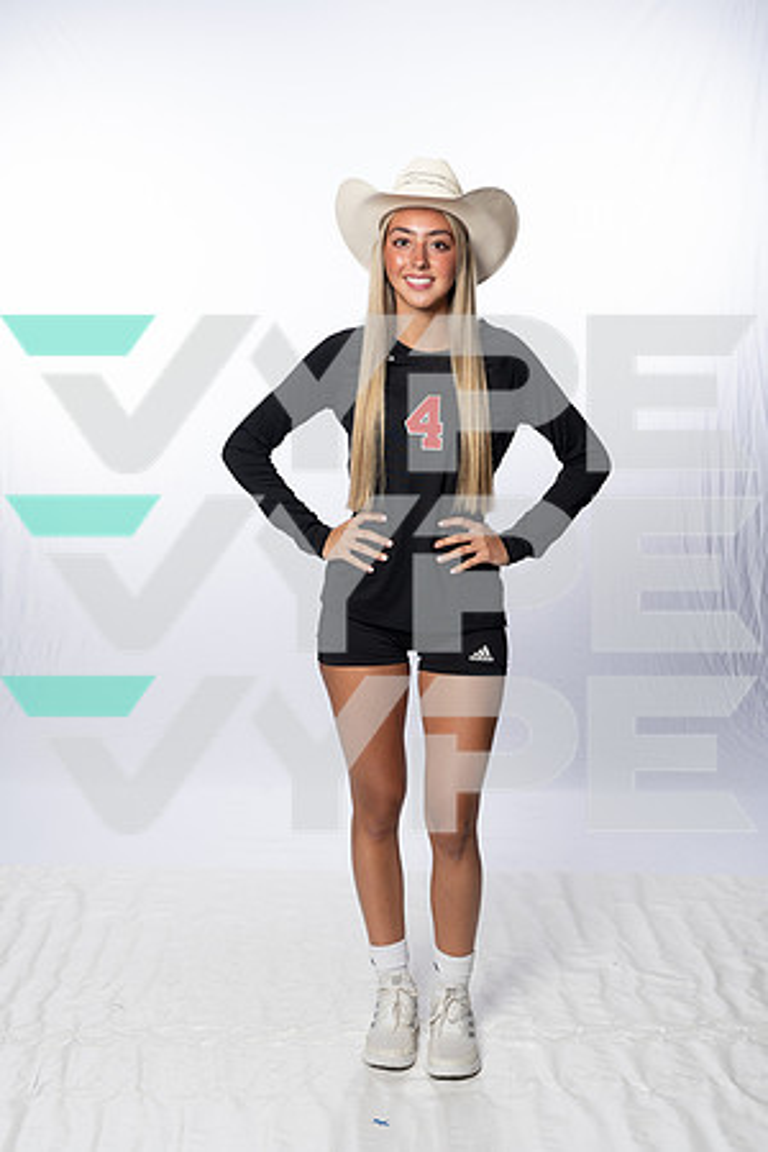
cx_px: 384
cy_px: 576
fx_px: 1696
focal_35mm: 53
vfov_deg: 37.5
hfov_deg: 25.5
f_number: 8
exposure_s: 1/250
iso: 640
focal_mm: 53
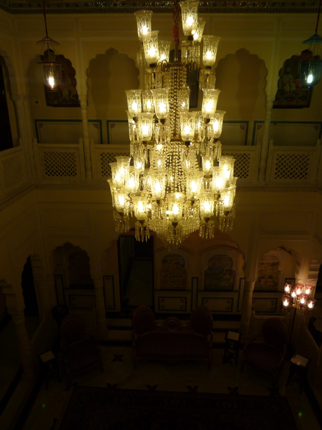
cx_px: 161
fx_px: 310
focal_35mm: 25
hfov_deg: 54.9
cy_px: 215
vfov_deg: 69.4
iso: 100
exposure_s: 1/40
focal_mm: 4.4
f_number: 2.8
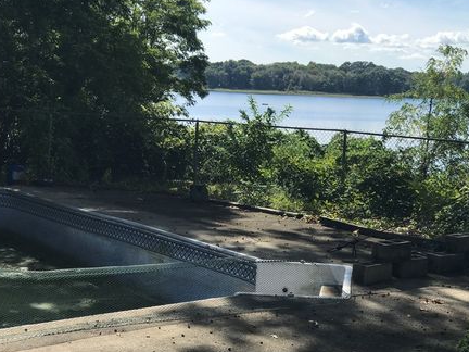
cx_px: 240
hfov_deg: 29.4
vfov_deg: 22.2
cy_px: 159
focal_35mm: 66
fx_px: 894
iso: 20
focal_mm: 6.6
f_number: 2.8
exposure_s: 1/977
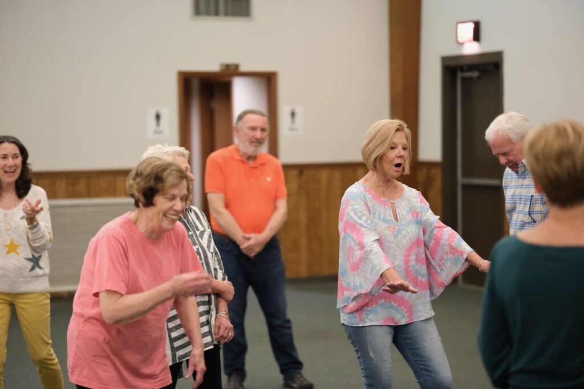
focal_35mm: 84
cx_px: 292
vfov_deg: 16.3
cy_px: 194
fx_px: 1363
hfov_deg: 24.2
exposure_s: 1/200
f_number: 1.2
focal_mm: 56
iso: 1600
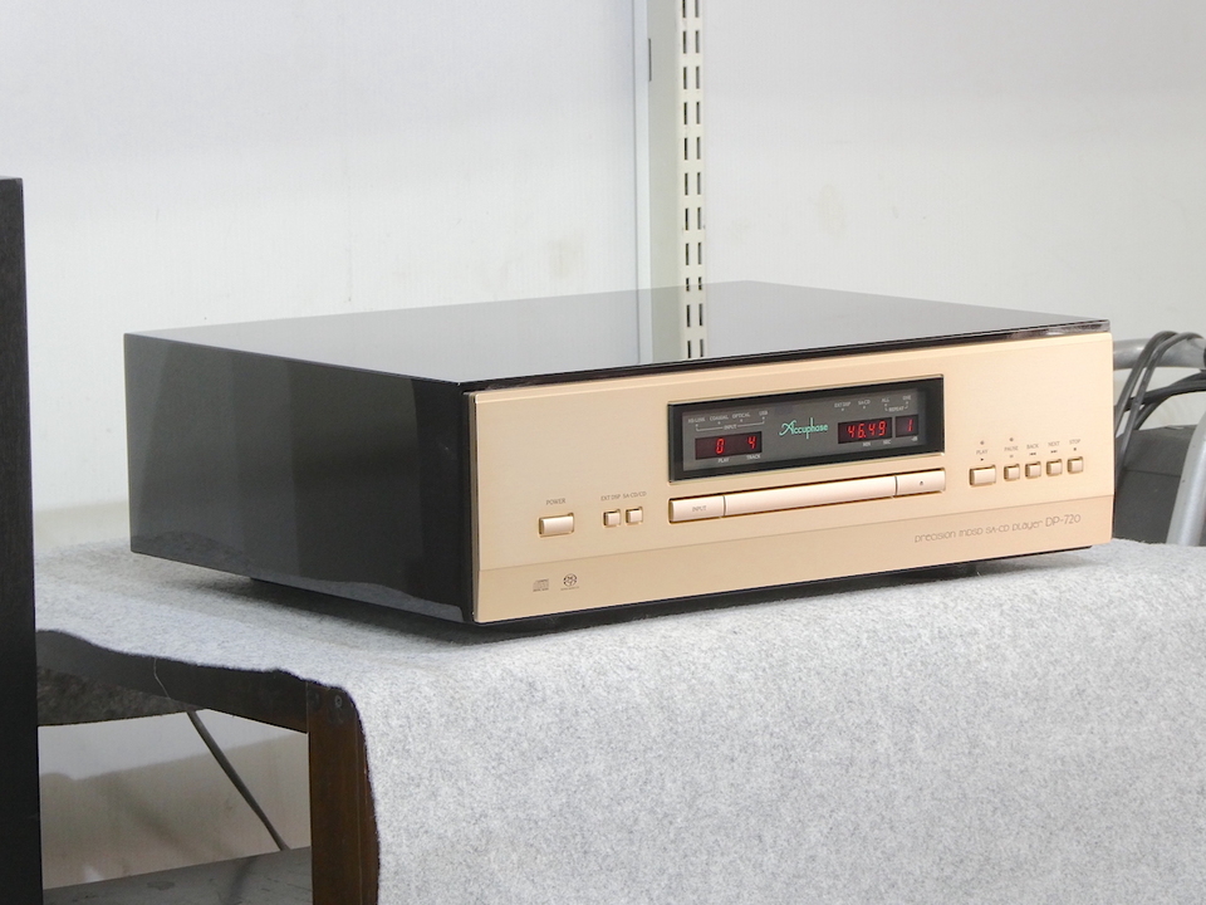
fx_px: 4982
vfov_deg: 10.4
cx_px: 603
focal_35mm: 143
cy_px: 452
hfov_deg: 13.8
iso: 200
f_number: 5.4
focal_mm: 25.6
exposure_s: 1/8
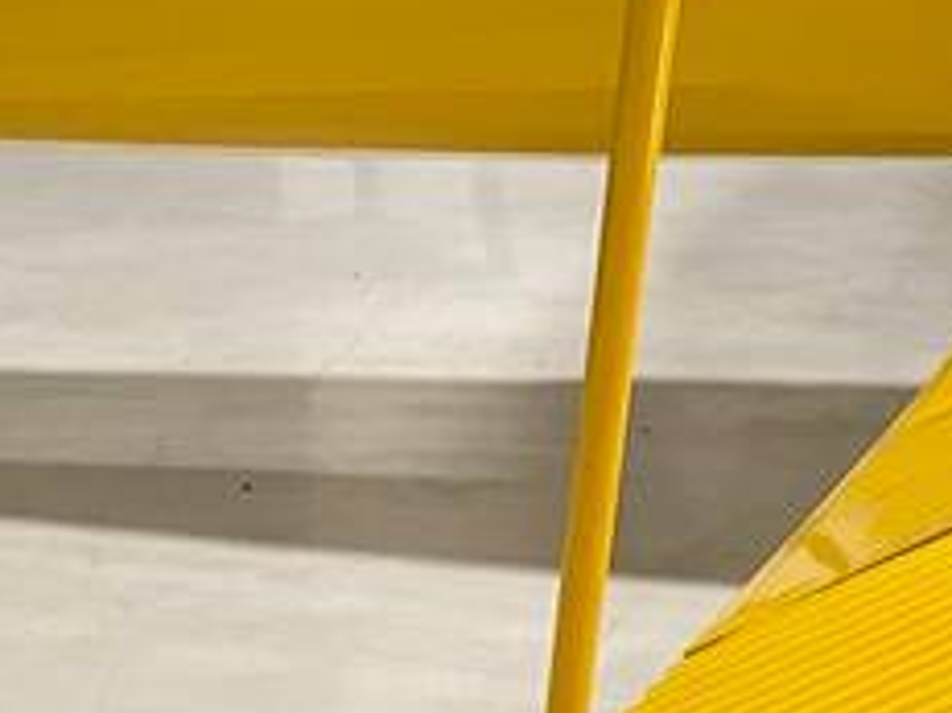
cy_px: 1129
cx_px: 1993
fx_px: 3298
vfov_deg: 11.7
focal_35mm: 120
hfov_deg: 13.6
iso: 160
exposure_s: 1/60
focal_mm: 4.2
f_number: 1.6
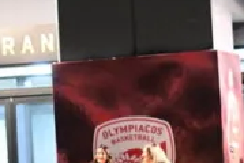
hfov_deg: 10.1
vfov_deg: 6.9
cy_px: 90
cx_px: -72
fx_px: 1358
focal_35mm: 200
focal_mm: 35
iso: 2000
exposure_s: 1/30
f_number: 2
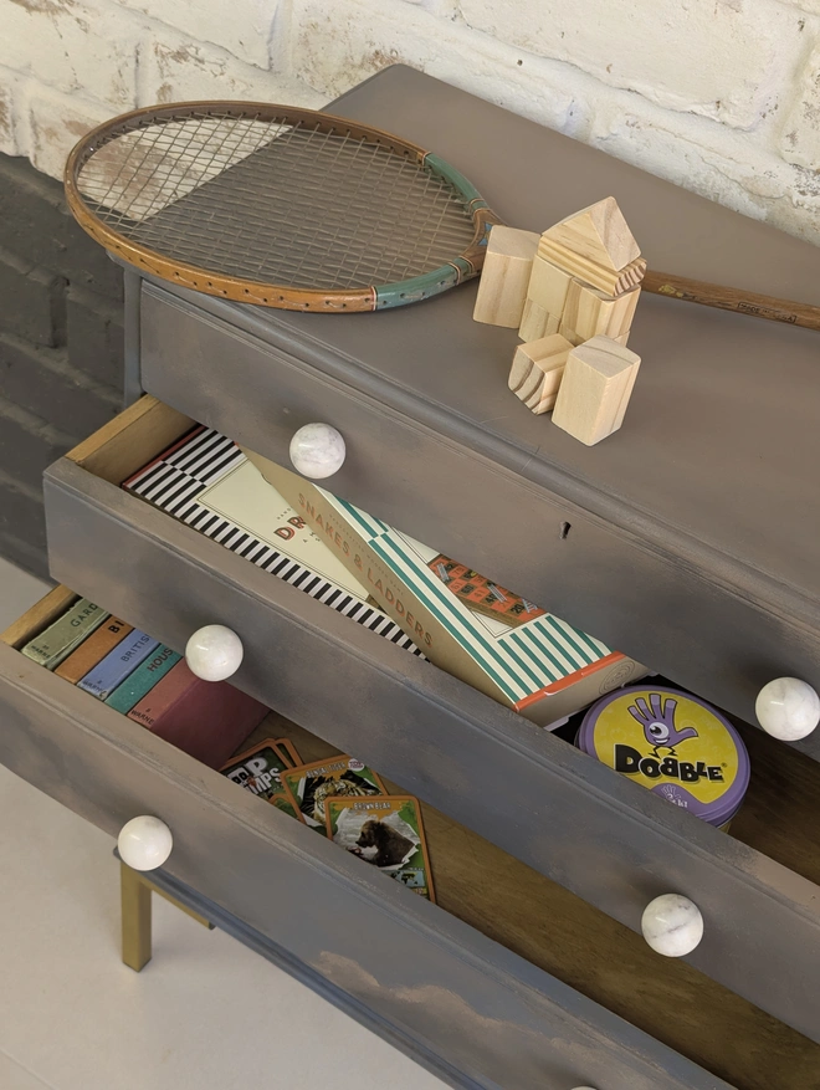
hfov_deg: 30.3
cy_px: 545
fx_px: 1513
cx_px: 410
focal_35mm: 48
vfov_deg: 39.6
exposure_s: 1/63.7
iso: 45
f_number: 1.85
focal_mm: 6.81
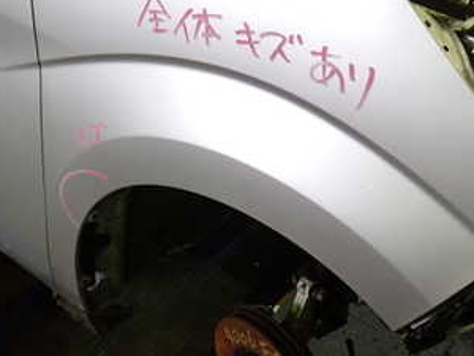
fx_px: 822
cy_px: 79
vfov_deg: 24.1
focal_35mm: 60
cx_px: 253
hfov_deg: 32.2
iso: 200
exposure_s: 1/30
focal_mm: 5.4
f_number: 2.3
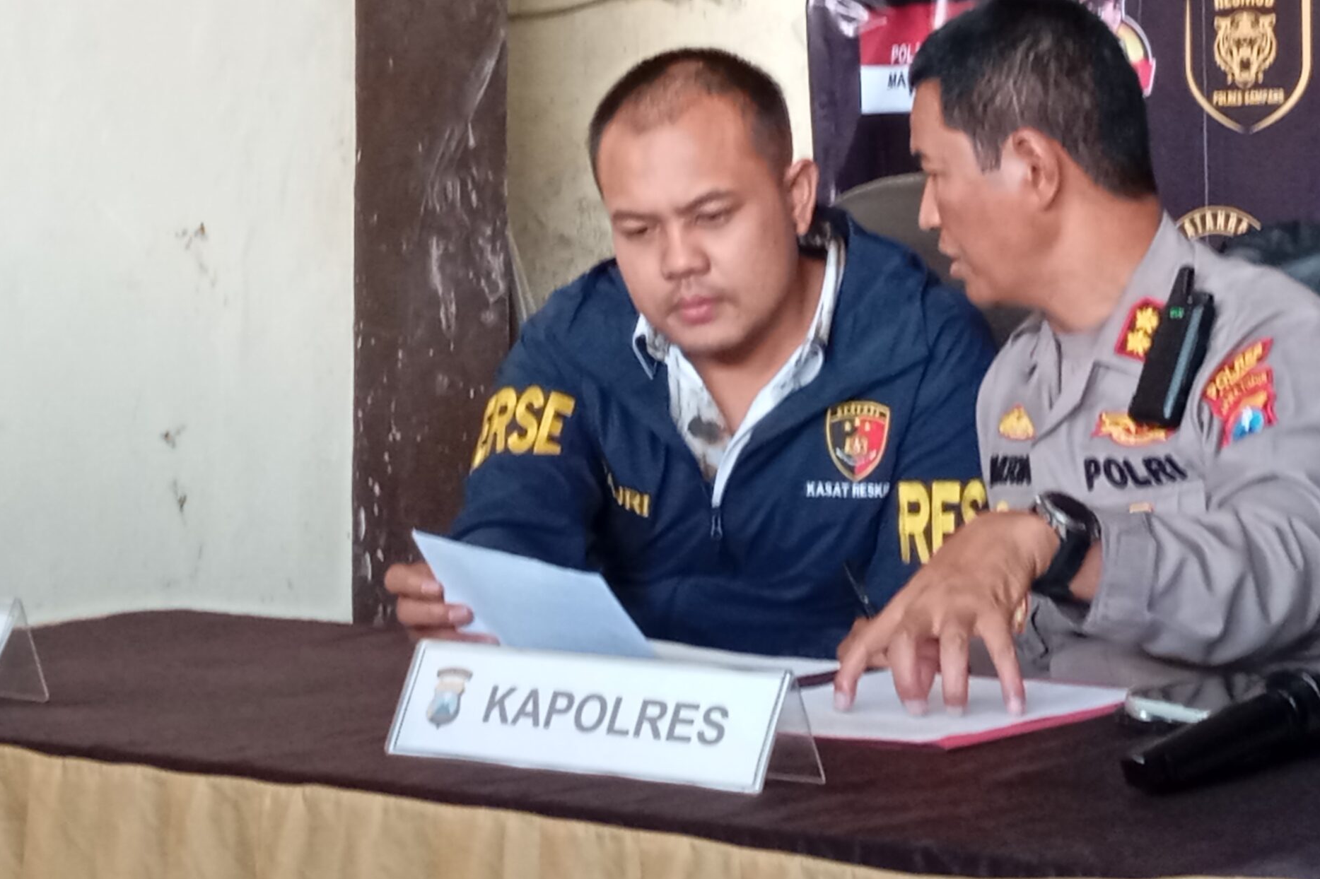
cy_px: 240
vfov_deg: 13.6
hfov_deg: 20.4
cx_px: 563
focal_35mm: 100
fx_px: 3666
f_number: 1.8
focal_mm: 4.22
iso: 525
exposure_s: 1/50
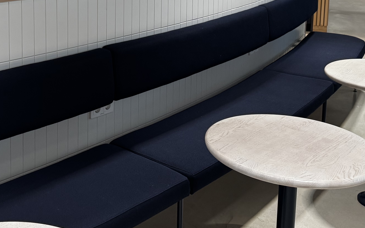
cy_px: -15
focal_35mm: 55
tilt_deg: -6.9
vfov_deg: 22.4
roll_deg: -0.8
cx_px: 101
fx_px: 547
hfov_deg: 36.2
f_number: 1.78
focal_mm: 6.76
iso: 250
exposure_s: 1/60
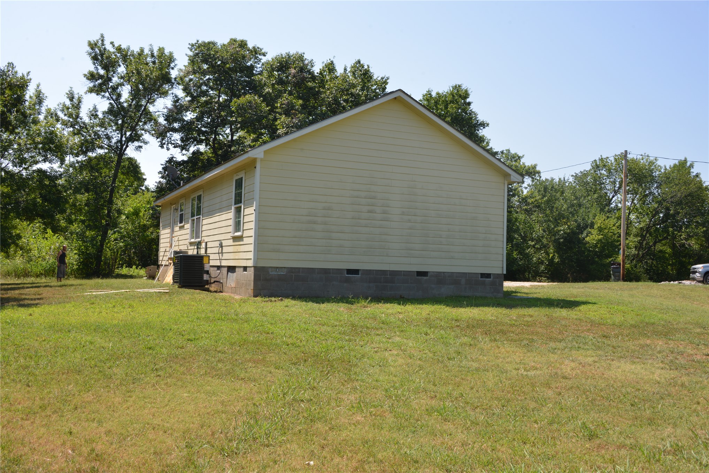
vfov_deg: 38.9
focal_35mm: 34
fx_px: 670
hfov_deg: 55.8
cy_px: 236
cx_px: 354
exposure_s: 1/200
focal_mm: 34
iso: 320
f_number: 14
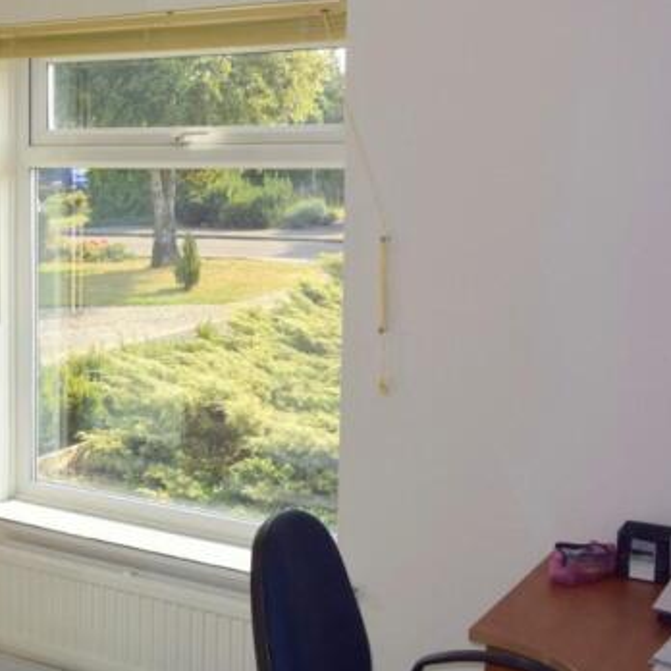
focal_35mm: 56
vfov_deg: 30.5
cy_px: 263
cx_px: 61
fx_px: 1228
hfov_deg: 29.3
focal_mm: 13.1
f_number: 4.5
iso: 160
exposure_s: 1/250
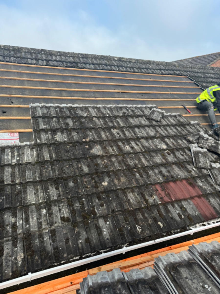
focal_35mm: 24
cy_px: 147
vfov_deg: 71.6
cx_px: 110
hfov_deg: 56.8
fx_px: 203
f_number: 1.78
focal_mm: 6.76
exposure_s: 1/1923
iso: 80
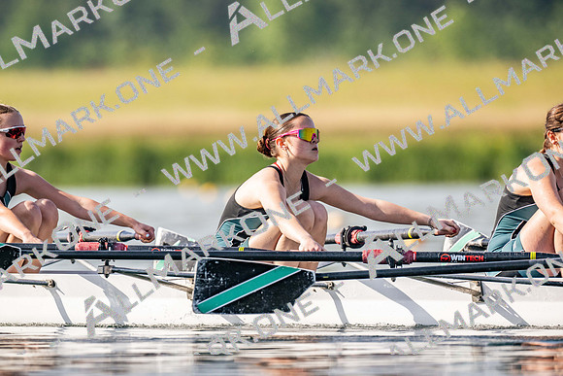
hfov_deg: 3.4
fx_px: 9385
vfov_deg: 2.3
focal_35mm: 600
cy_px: 188
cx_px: 282
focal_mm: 600
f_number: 5.6
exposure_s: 1/2500
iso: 280
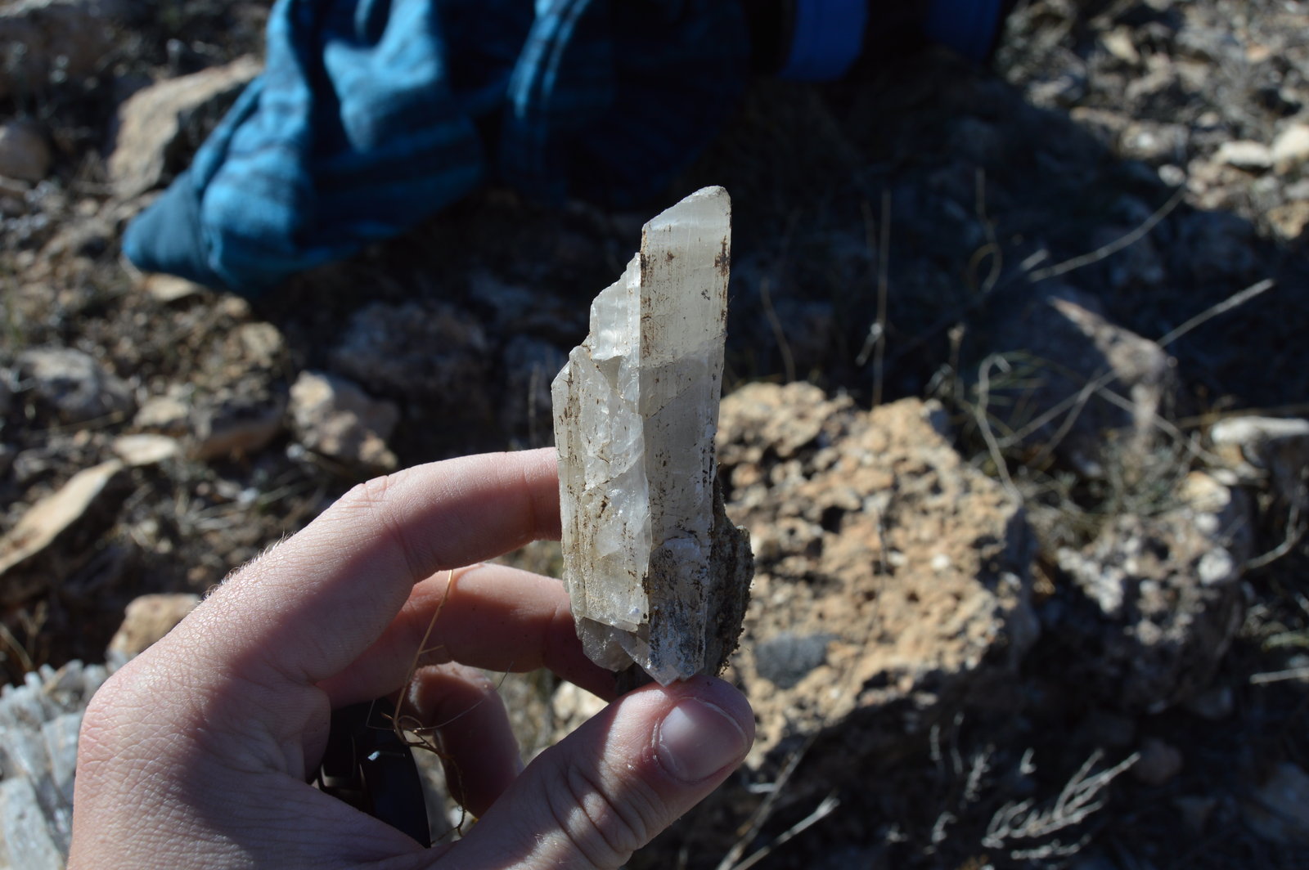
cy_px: 435
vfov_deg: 39.9
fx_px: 1199
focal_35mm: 33
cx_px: 654
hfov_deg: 57.3
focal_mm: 22
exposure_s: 1/250
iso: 100
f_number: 8
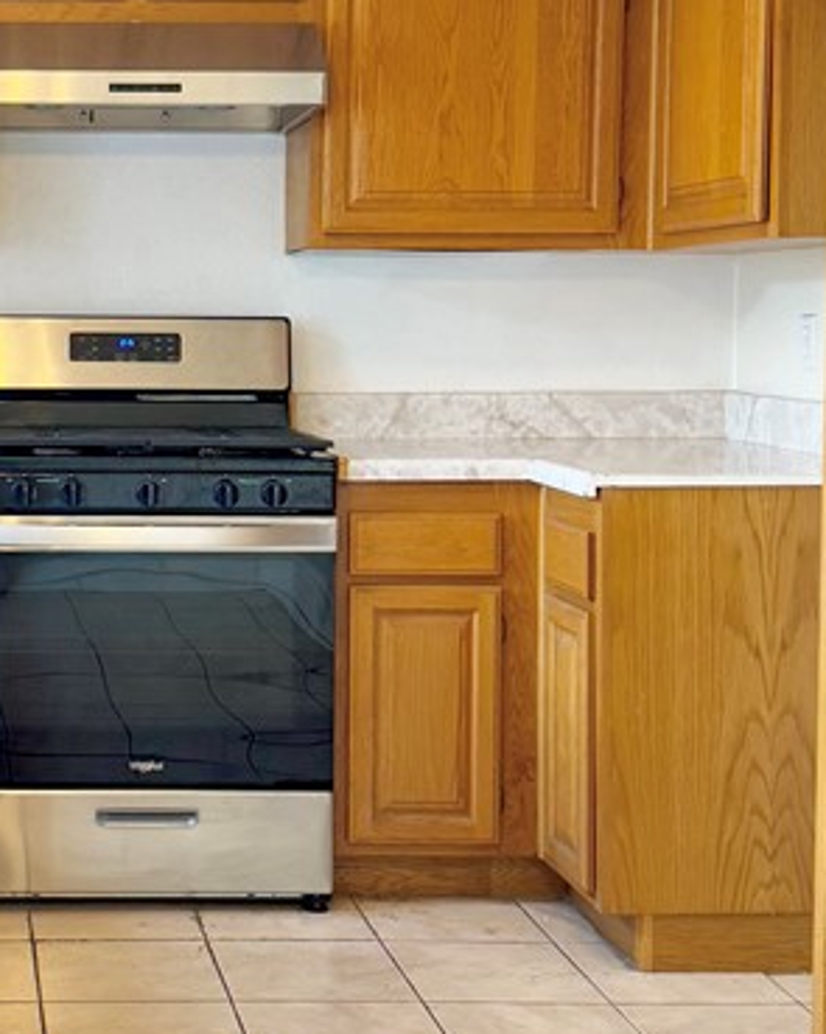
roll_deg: +0.5
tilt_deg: -2.6
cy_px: 401
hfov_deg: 22.7
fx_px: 1987
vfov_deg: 29.1
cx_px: 20
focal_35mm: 65
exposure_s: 1/120
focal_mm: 6.76
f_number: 1.78
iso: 160
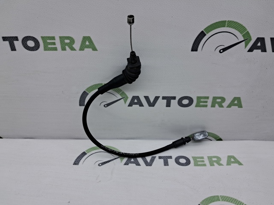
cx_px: 137
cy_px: 102
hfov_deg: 65.4
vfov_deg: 51.3
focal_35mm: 27
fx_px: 214
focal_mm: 4
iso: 50
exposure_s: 1/100
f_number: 1.8
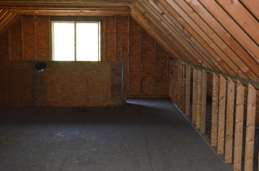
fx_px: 345
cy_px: 86
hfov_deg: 41.2
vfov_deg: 28.0
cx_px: 130
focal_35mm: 48
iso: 3200
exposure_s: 1/60
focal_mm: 32
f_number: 4.8
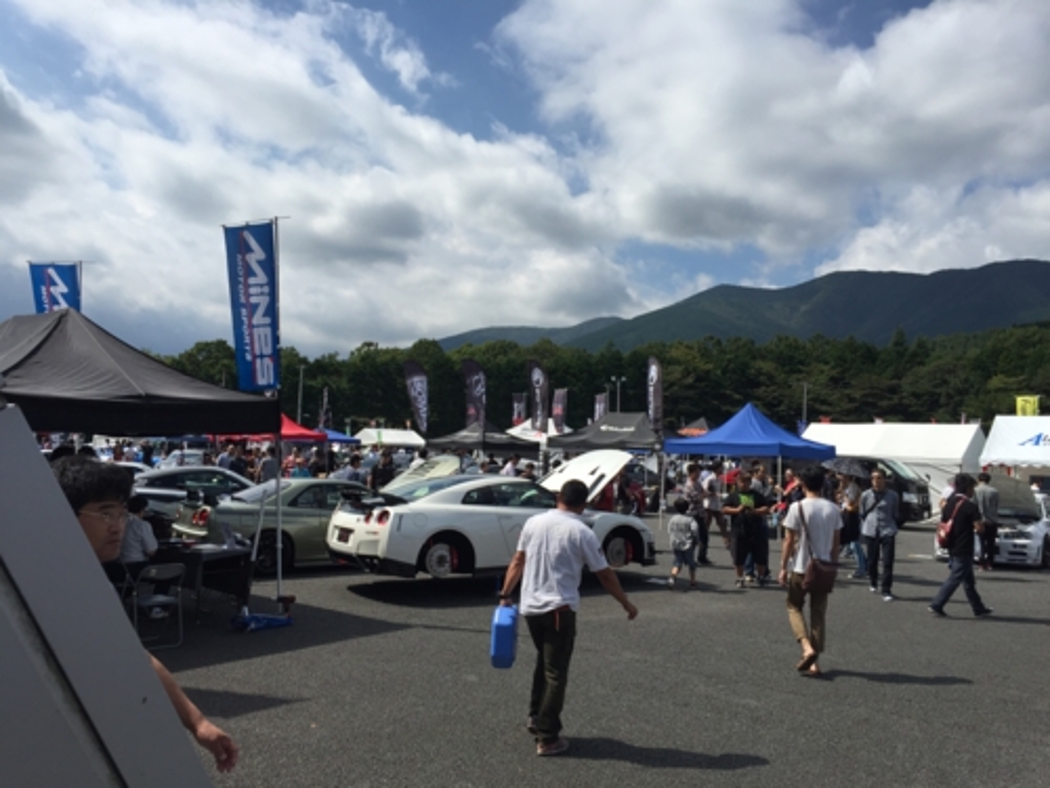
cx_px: 525
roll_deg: -3.2
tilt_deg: +4.0
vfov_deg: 48.2
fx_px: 880
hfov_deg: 61.7
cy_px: 394
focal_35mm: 29
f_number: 2.2
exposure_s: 1/3049
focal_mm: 4.15
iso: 32
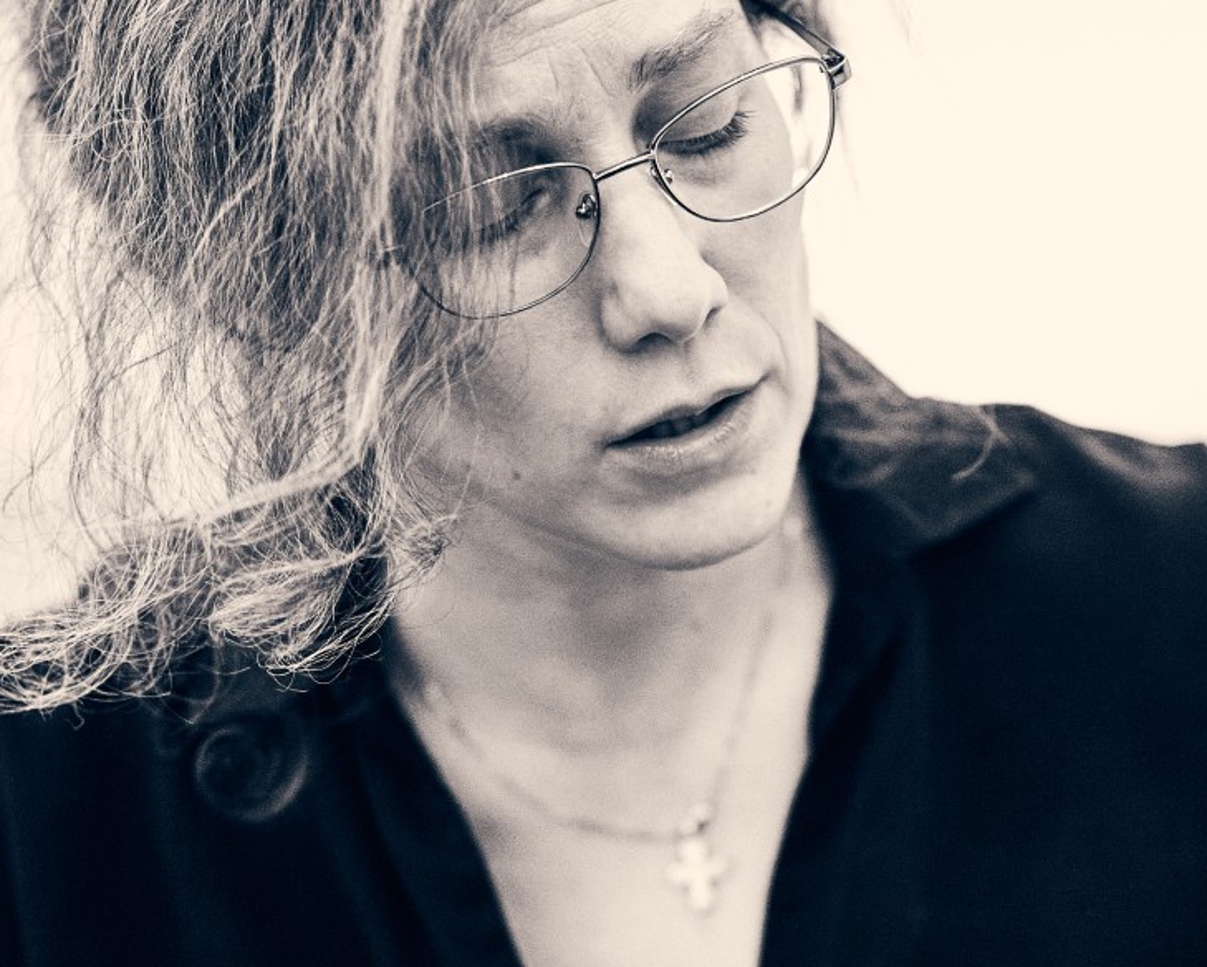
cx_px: 553
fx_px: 6326
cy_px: 788
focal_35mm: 177
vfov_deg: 8.7
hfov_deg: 10.9
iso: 3200
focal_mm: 85
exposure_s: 1/800
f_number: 1.8
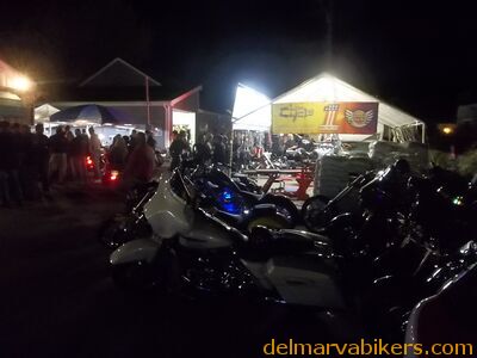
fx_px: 372
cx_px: 238
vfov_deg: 51.4
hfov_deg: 65.3
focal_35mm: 27
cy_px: 179
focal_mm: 4.9
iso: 400
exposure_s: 1/8
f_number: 3.5
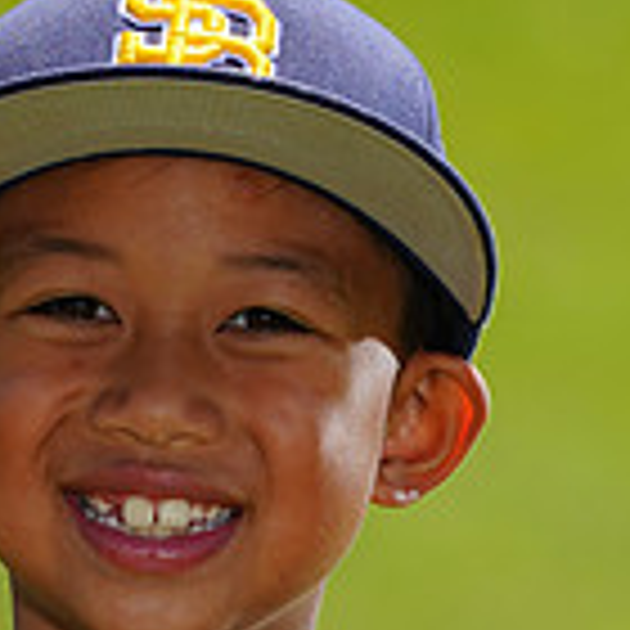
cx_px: 106
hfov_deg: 1.8
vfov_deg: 1.8
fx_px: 19705
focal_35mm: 957
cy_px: 1071
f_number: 8
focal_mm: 271
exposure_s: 1/250
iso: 100
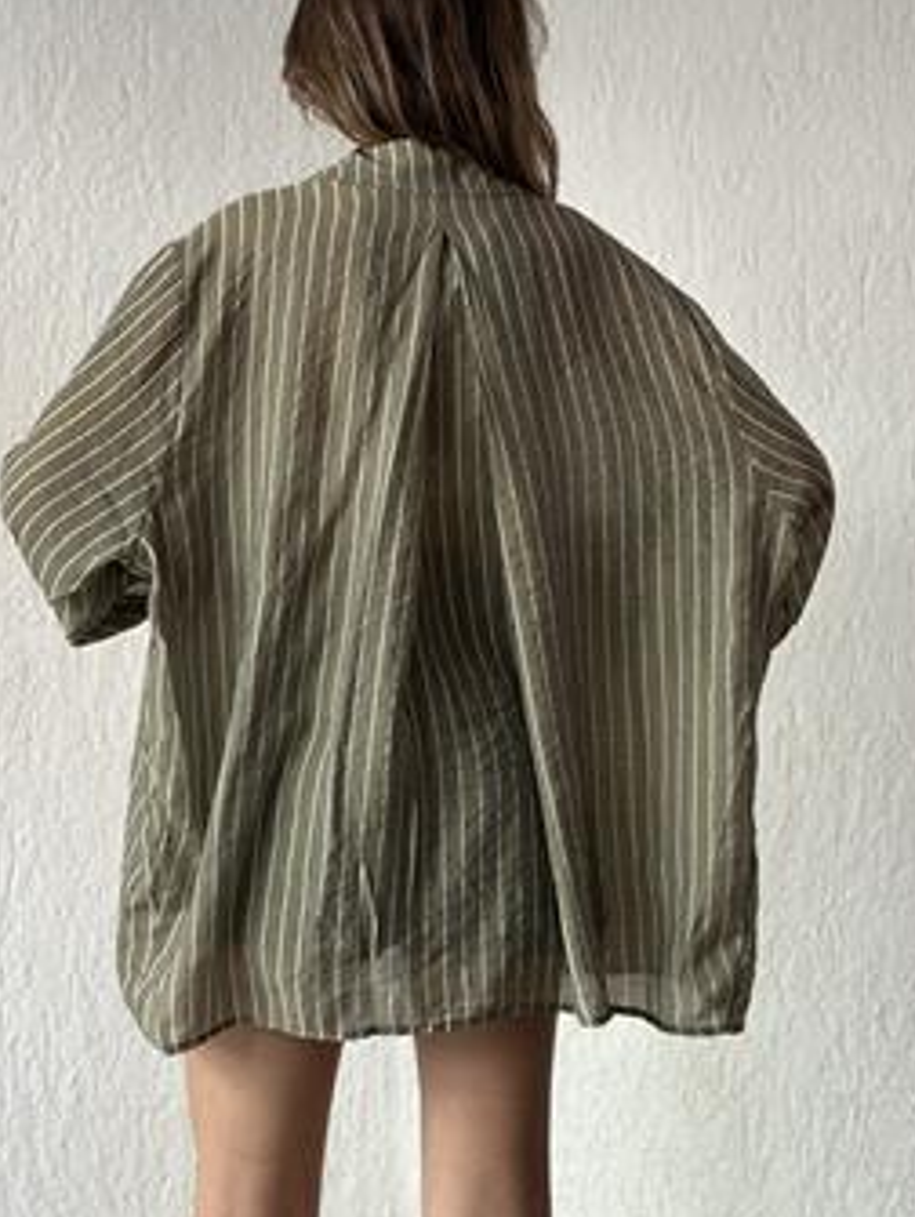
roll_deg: -0.4
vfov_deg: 31.6
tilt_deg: +1.3
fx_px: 2146
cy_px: 498
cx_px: 443
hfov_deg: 24.1
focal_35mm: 61
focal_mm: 6.86
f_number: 1.78
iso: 125
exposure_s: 1/118
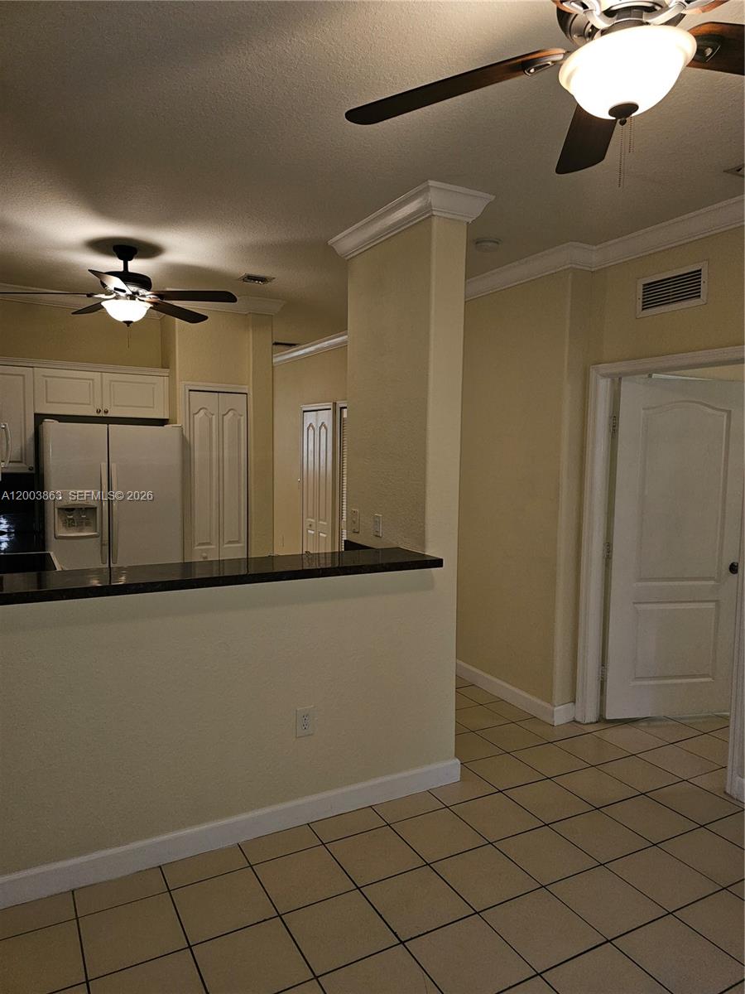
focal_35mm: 23
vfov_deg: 73.9
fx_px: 660
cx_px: 372
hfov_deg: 58.9
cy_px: 497
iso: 100
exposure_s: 1/30
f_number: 1.7
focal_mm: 6.3
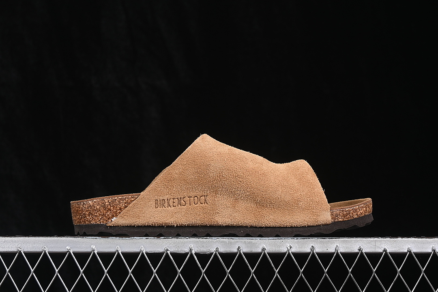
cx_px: 219
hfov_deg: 27.0
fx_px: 912
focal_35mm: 75
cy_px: 146
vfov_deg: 18.2
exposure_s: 1/80
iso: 160
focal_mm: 50
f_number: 7.1
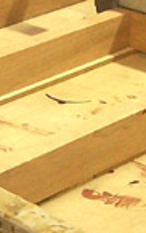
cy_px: 139
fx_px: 1104
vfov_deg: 12.1
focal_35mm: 173
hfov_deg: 7.5
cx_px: 6
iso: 140
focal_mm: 5.5
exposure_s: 1/20
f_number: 3.4
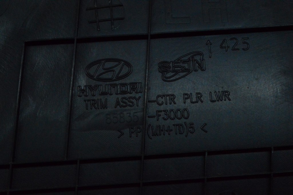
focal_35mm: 82
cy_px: 98
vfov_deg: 16.5
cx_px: 146
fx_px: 671
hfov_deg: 24.6
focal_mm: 55
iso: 6400
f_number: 36
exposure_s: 1/50
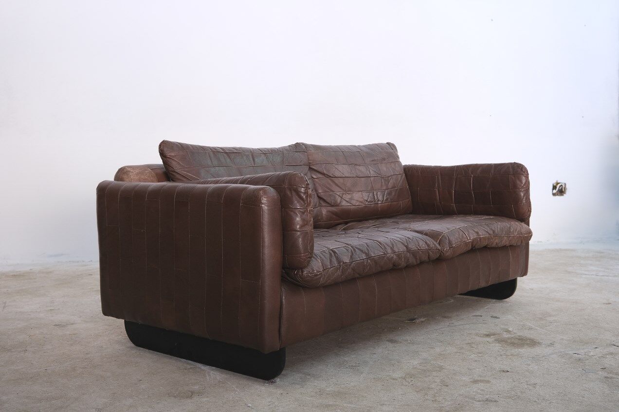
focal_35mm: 41
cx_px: 310
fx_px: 705
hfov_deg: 47.4
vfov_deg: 32.6
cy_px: 206
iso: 640
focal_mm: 27.5
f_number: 4
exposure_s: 1/40
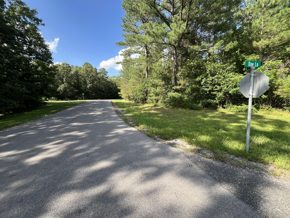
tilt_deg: -8.2
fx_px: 109
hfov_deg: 106.2
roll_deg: +0.5
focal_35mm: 13
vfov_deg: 89.9
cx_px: 145
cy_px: 109
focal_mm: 1.57
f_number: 1.8
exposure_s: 1/348
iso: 32
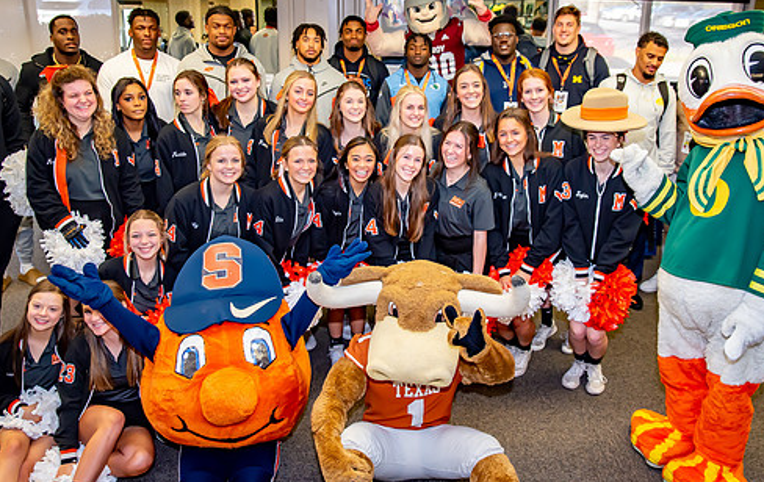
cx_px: 400
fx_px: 1462
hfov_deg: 29.3
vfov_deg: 18.7
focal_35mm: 70
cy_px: 217
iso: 1000
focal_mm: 55
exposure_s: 1/200
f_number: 2.8
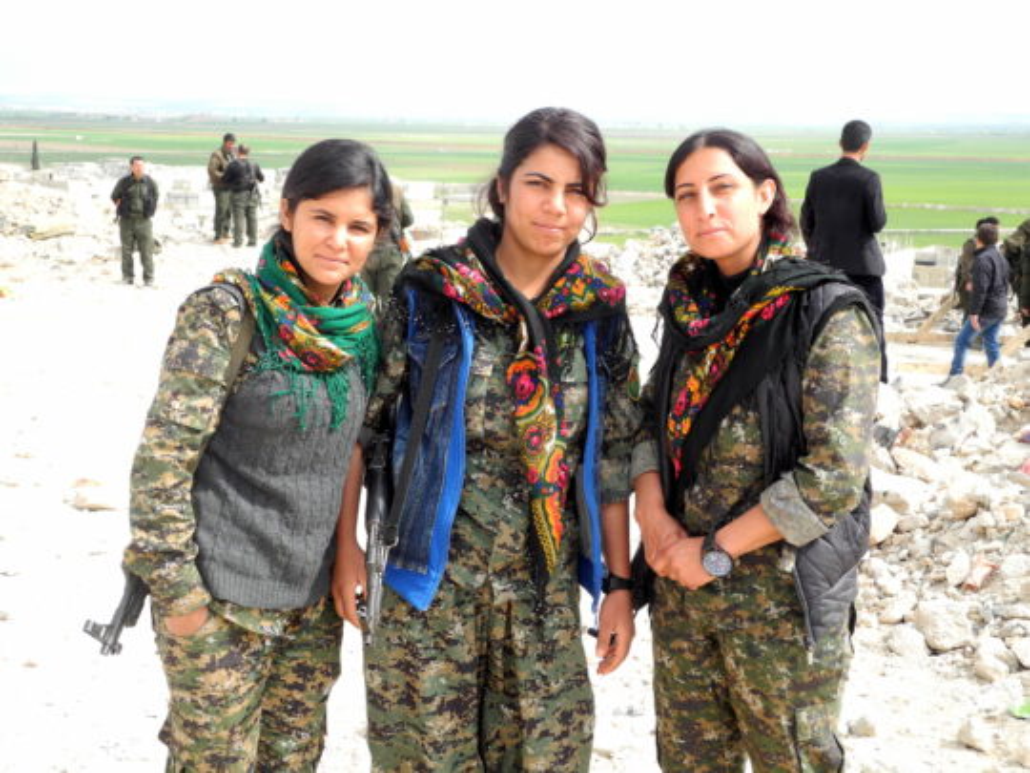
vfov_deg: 26.6
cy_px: 386
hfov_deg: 34.9
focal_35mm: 55
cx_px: 515
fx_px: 1637
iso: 100
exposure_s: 1/343
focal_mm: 11.8
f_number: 3.5
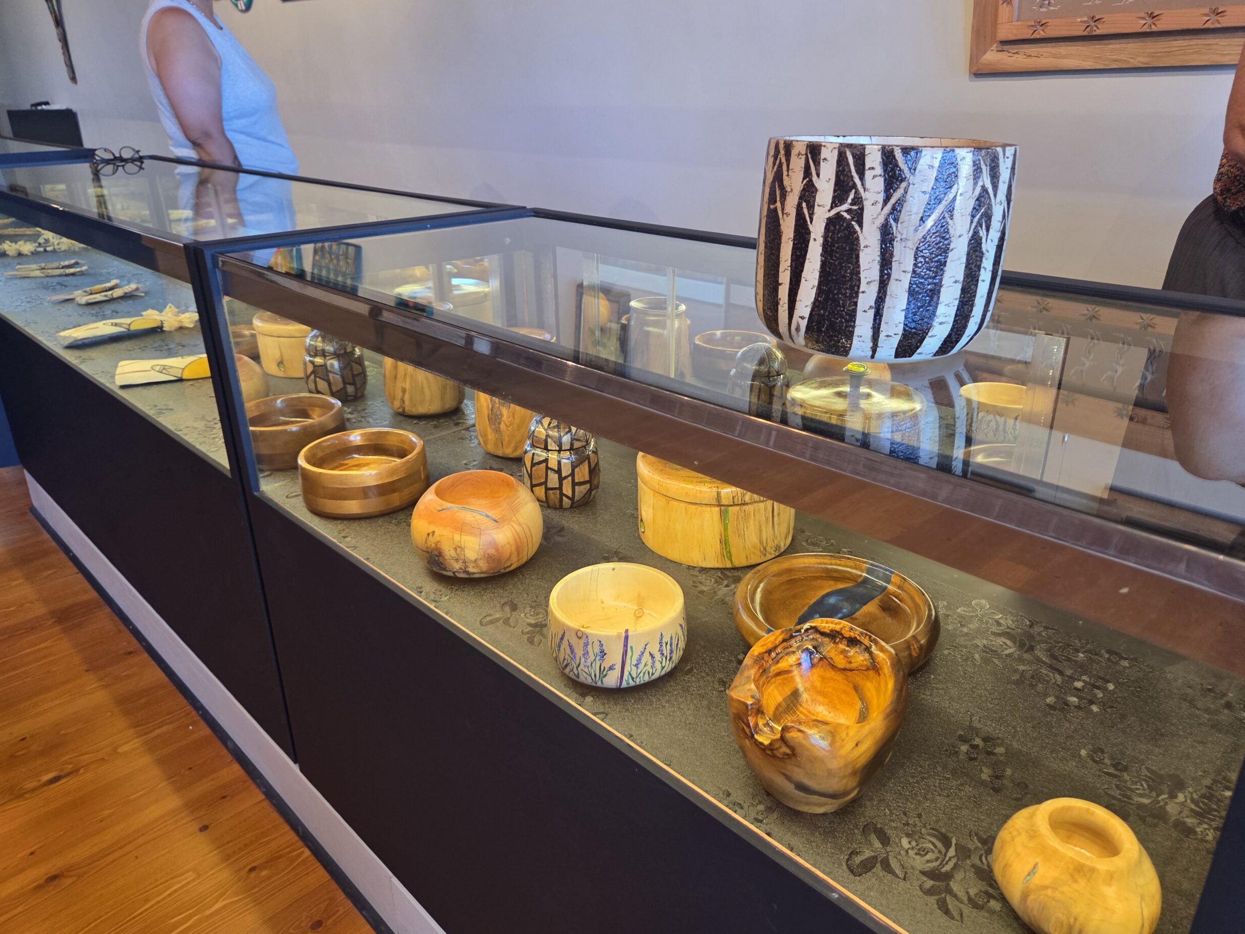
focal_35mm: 24
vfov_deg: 56.8
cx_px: 648
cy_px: 461
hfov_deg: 71.6
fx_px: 863
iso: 250
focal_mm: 5.4
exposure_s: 1/120
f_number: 1.8
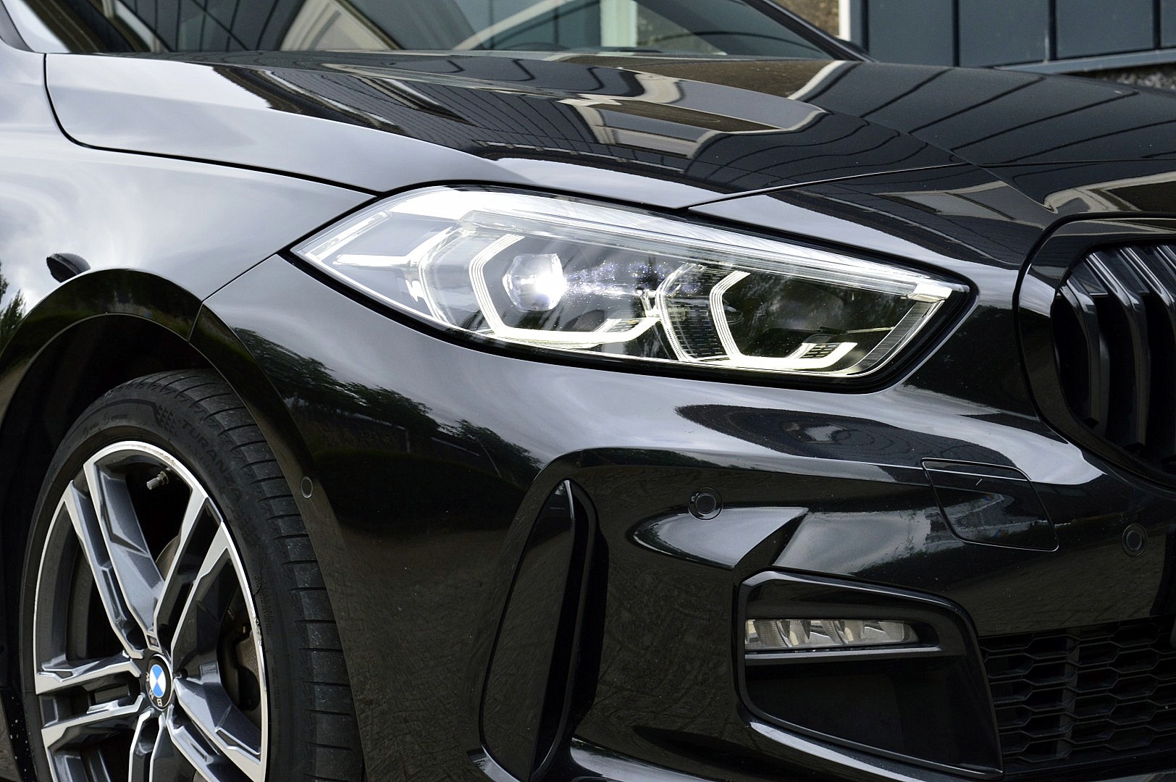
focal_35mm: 82
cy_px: 391
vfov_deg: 16.5
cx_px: 588
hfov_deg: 24.6
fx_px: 2693
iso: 400
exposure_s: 1/100
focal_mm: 55
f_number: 9
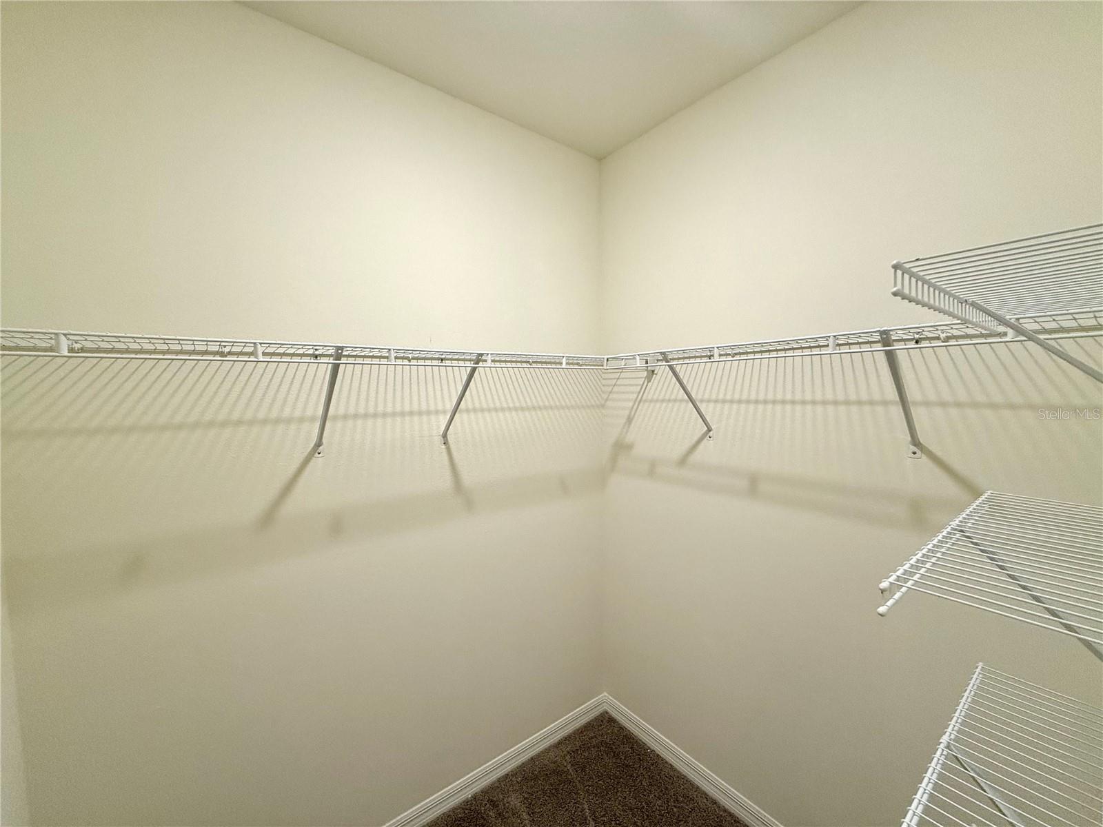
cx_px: 552
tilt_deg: -2.3
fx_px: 446
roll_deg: +0.6
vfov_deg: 85.7
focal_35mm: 14
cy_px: 414
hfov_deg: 102.1
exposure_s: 1/120
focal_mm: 2.22
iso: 200
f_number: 2.2
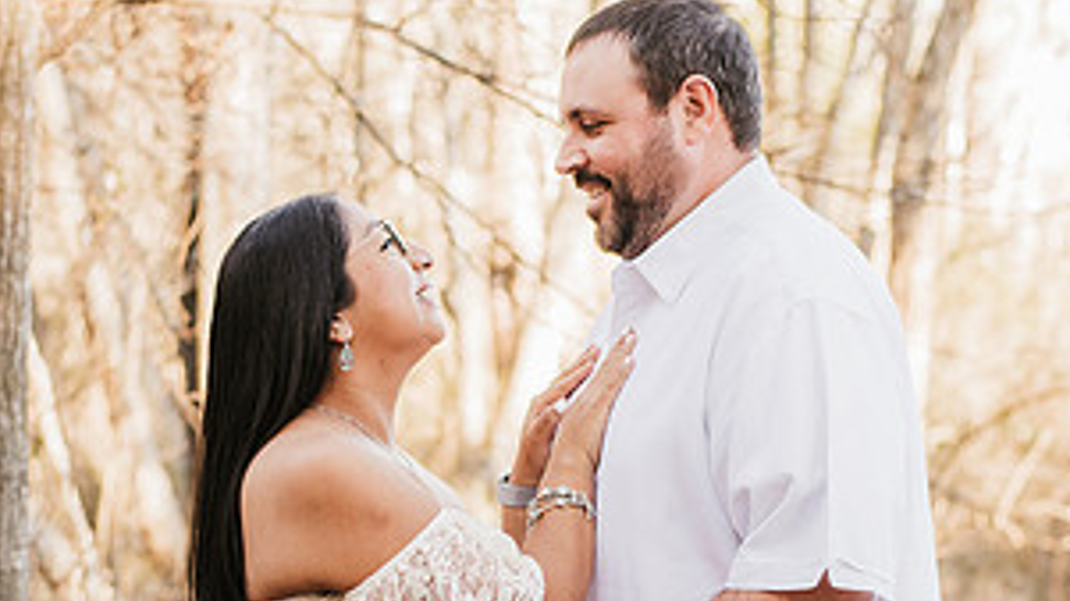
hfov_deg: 21.2
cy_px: 564
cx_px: 505
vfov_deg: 11.9
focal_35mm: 101
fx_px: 2864
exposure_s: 1/400
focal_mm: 50
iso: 400
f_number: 2.8
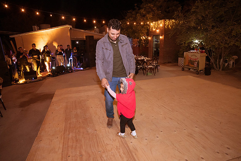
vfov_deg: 62.0
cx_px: 120
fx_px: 134
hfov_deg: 84.0
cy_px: 80
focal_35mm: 20
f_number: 6.3
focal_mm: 20
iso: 3200
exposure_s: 1/80
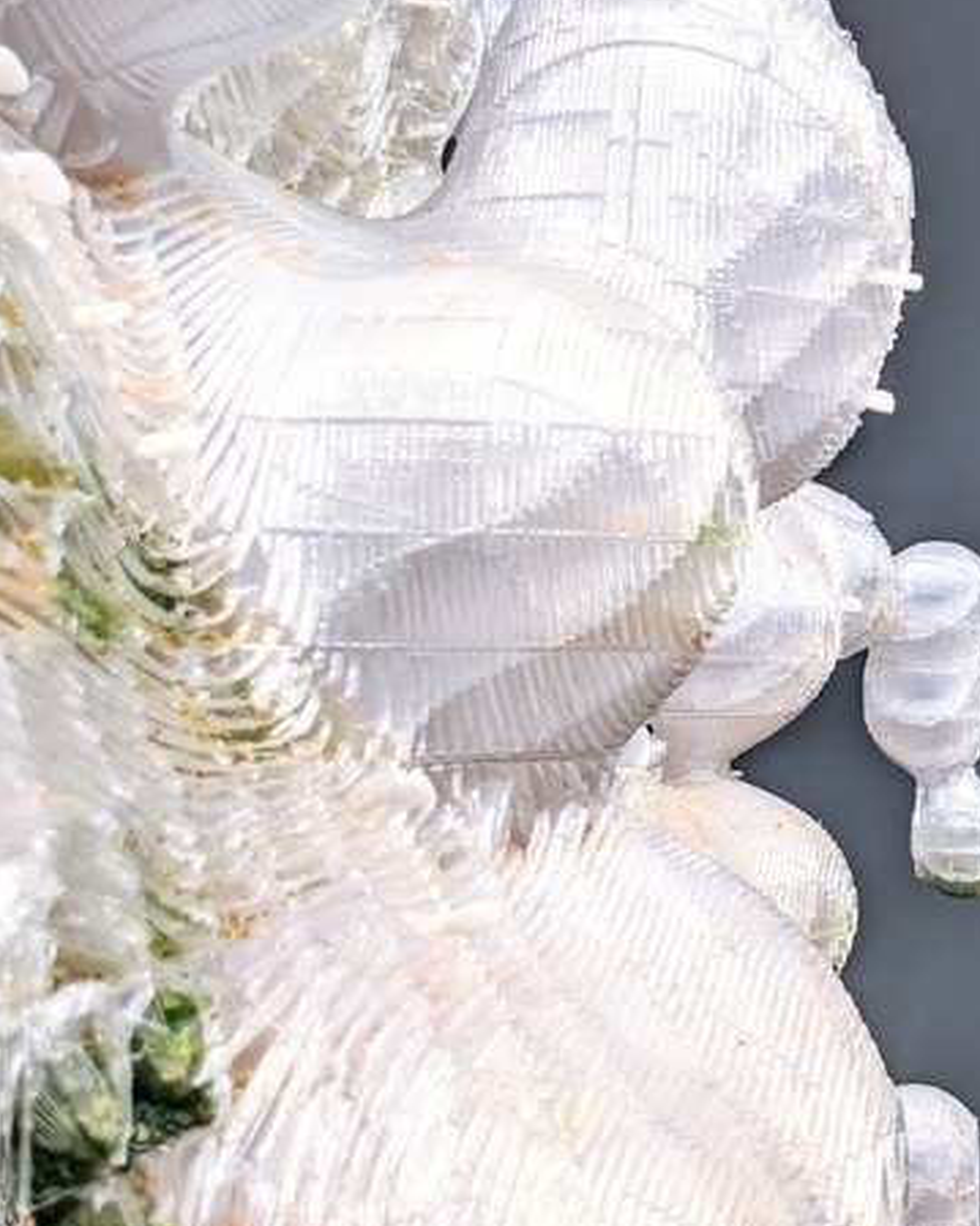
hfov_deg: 29.0
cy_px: 710
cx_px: 1084
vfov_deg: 39.4
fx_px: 1705
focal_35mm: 47
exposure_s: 1/99.9
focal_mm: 4.44
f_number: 1.8
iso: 75
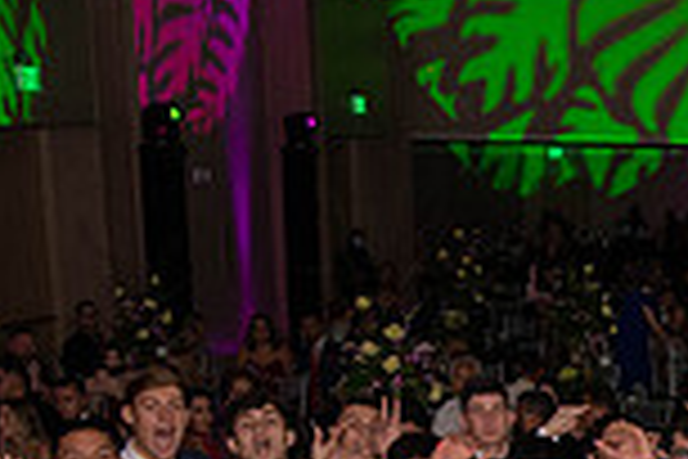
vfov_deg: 14.2
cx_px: 931
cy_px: 664
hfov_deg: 20.2
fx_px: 1739
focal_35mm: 91
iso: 1250
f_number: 6.3
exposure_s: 1/125
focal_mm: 24
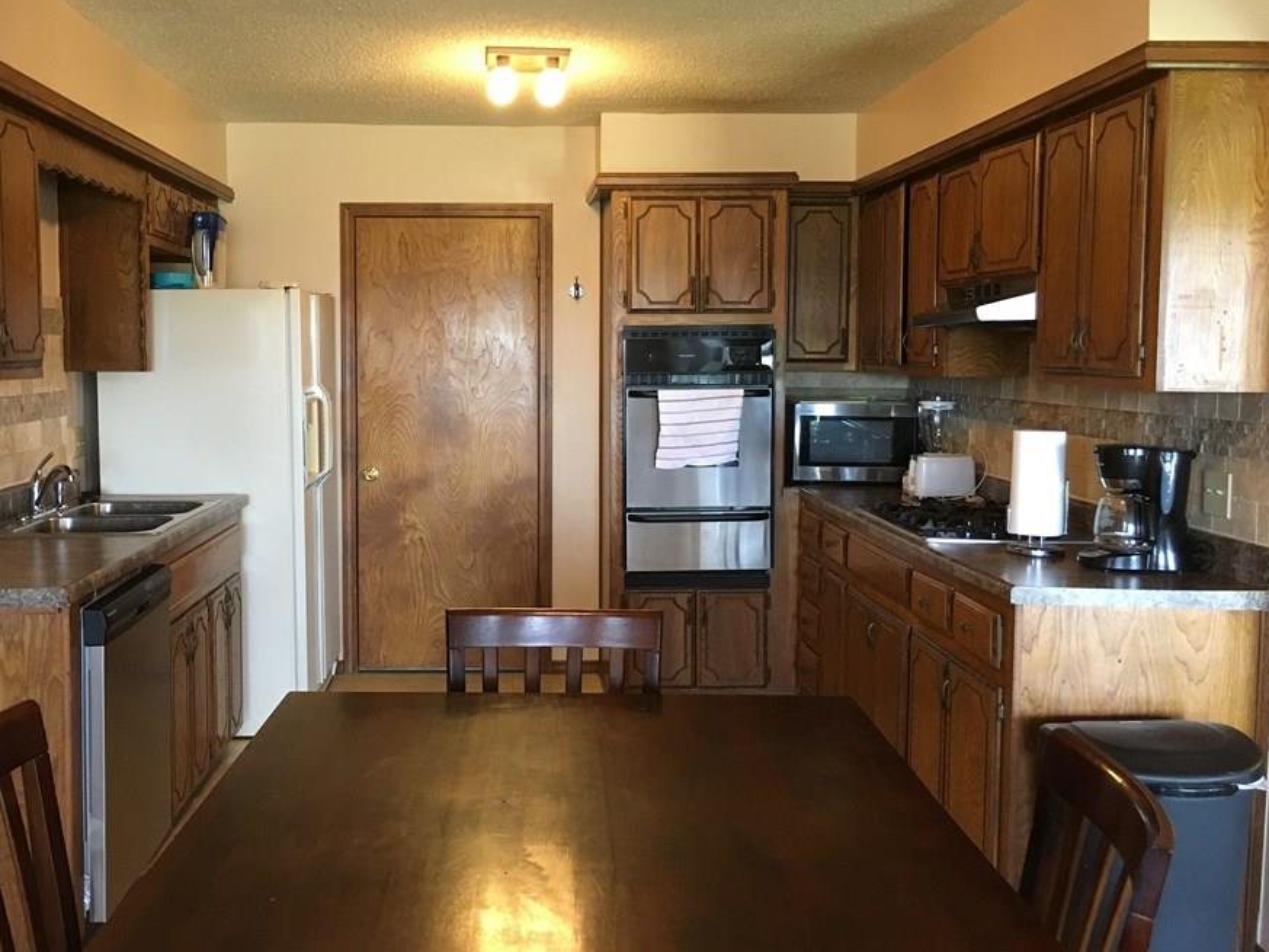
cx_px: 535
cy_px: 429
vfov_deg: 41.8
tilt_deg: -3.3
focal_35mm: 34
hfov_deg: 53.7
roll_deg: -0.8
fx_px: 1247
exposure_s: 1/30
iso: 200
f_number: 2.2
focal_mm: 4.15
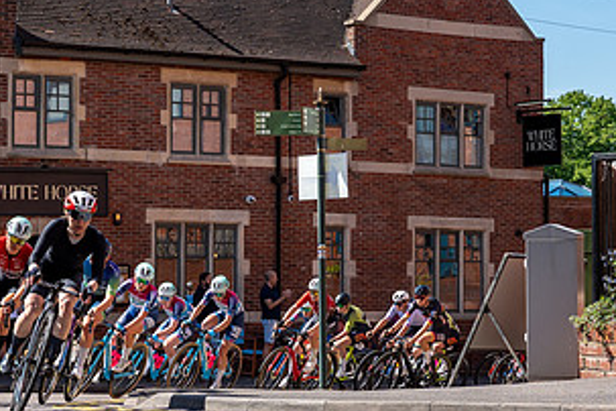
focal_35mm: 94
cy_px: 216
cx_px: 66
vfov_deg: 14.6
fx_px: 1608
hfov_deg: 21.2
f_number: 4
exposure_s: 1/800
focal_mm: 32
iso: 100
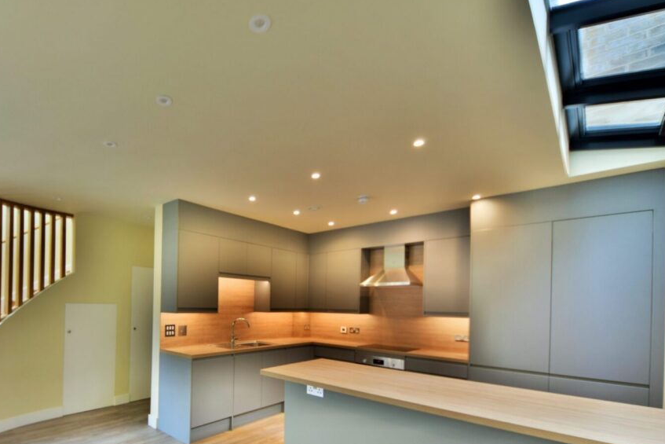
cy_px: 305
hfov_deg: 89.1
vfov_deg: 68.0
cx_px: 210
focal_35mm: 17
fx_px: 314
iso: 400
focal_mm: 8
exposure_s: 1/50
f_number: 5
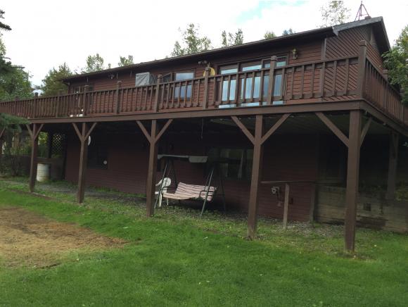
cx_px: 204
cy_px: 154
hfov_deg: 61.6
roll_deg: -4.6
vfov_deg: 48.3
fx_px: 342
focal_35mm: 29
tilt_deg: +1.1
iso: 32
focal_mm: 4.15
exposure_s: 1/380
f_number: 2.2
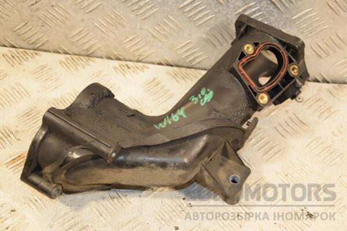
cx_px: 174
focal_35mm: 72
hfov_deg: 28.1
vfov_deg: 18.9
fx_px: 694
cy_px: 116
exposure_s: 1/125
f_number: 4.8
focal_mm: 48
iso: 800
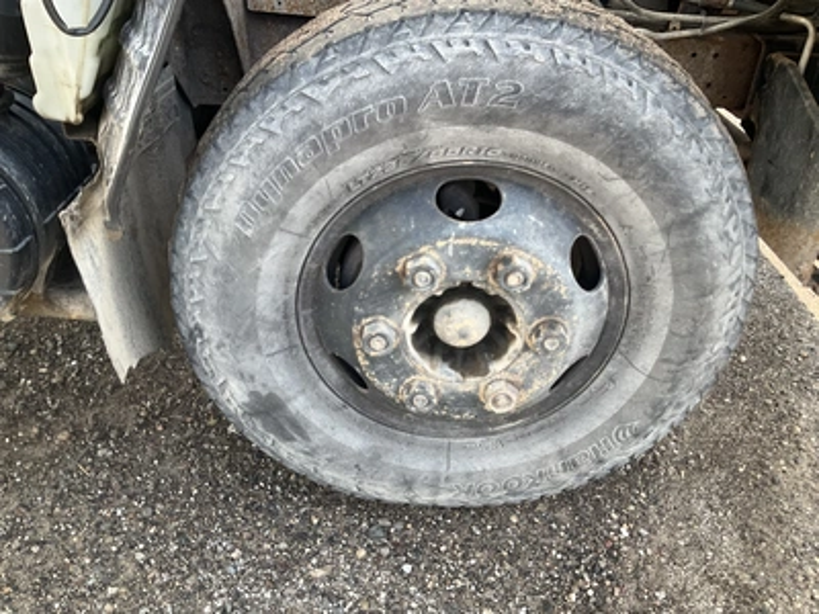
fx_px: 686
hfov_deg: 61.7
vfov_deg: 48.2
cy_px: 307
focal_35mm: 29
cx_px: 410
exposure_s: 1/164
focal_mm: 3
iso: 20
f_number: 1.8
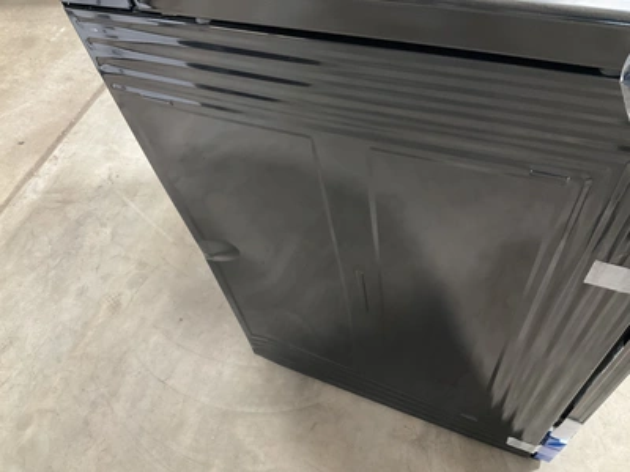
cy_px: 236
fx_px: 528
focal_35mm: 29
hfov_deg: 61.7
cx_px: 315
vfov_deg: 48.2
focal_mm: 3
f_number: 1.8
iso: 250
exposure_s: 1/30
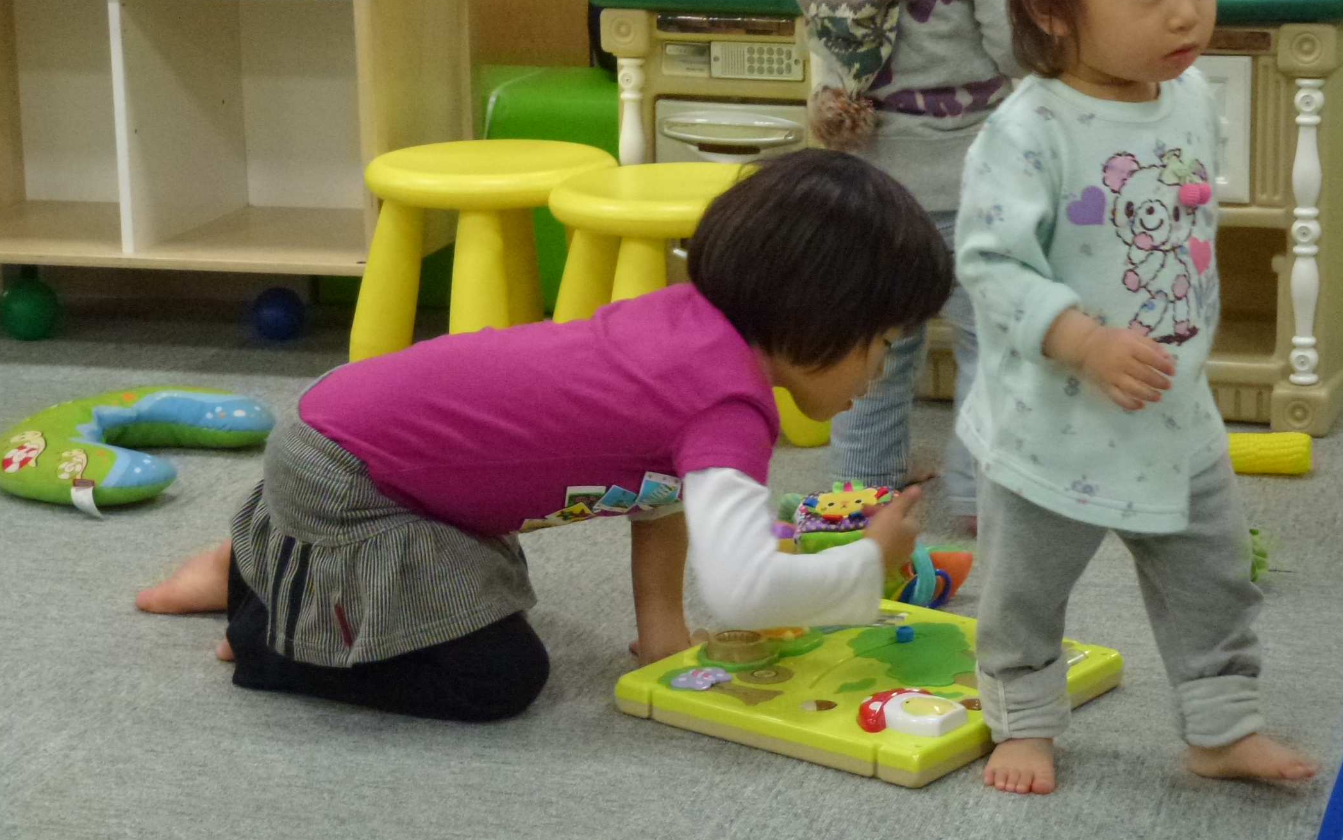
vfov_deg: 16.5
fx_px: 2892
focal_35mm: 79
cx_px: 767
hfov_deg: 26.1
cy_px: 325
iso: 500
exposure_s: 1/60
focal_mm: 10.9
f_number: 4.5
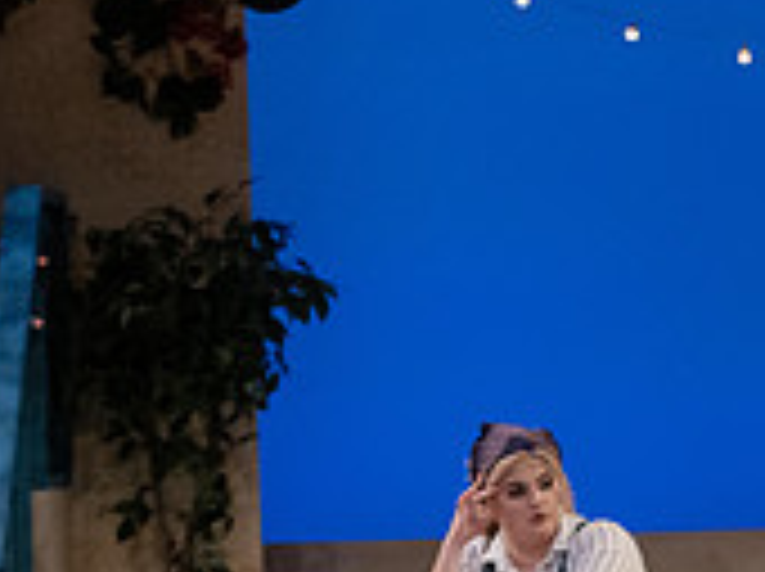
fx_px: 7261
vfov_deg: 4.5
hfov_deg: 6.0
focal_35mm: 329
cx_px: 1215
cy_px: 444
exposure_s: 1/400
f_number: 3.5
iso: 4000
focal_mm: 100
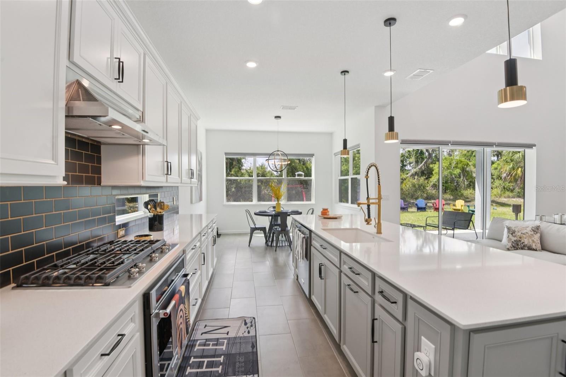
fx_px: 251
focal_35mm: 16
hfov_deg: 96.7
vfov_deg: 73.7
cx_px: 283
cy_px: 188
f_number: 8
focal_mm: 16
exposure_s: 1/80
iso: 400
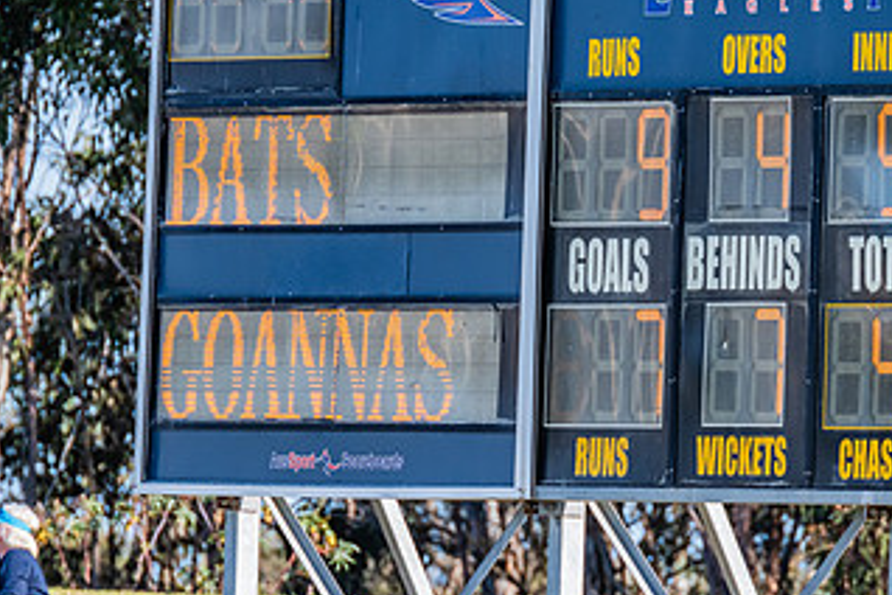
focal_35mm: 765
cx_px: 578
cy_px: 324
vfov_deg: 1.8
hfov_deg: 2.7
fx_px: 18954
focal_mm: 420
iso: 800
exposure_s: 1/1600
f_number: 5
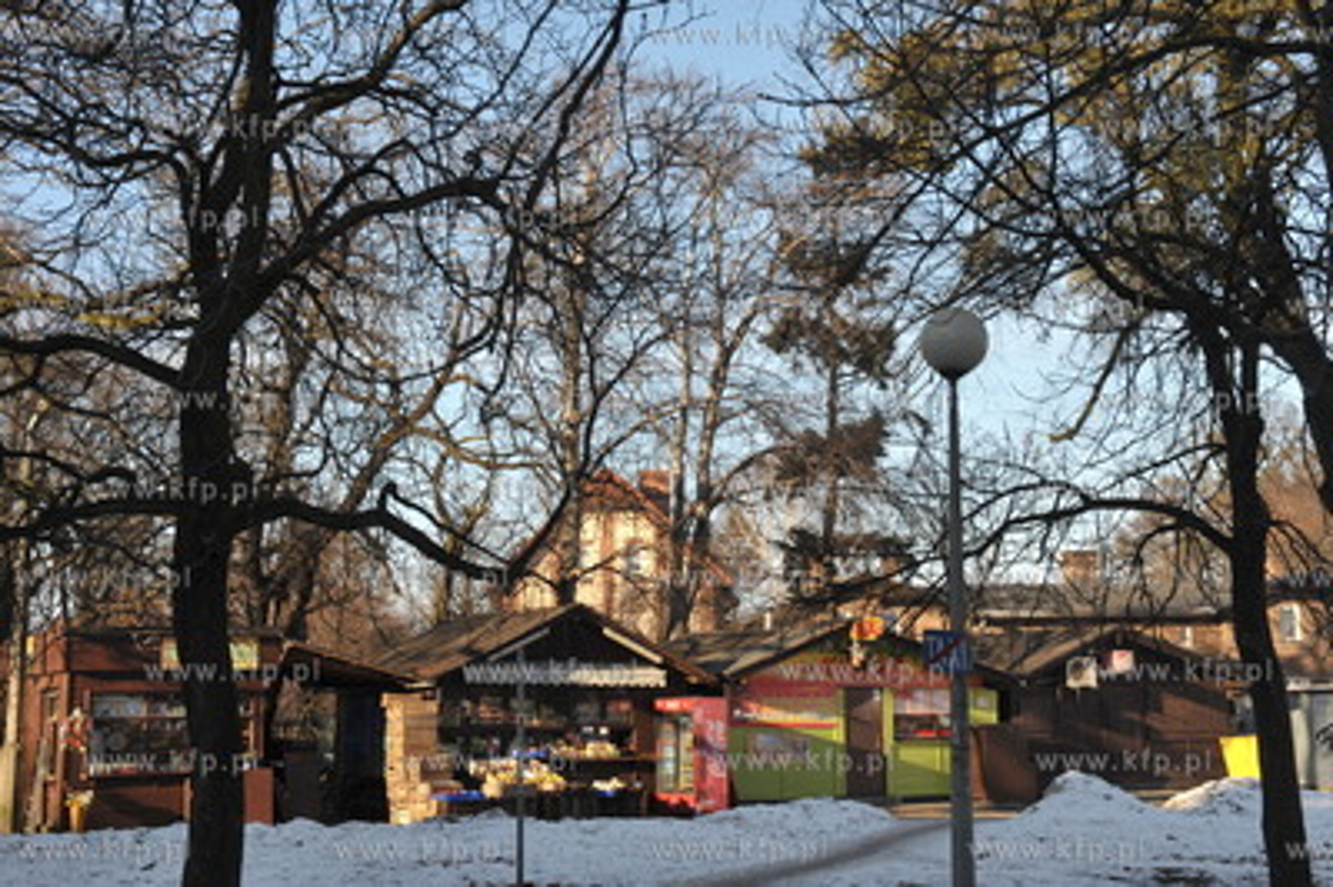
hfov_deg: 41.1
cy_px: 444
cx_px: 666
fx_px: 1776
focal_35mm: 48
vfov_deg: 28.0
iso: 400
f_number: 9
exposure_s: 1/320
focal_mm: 48
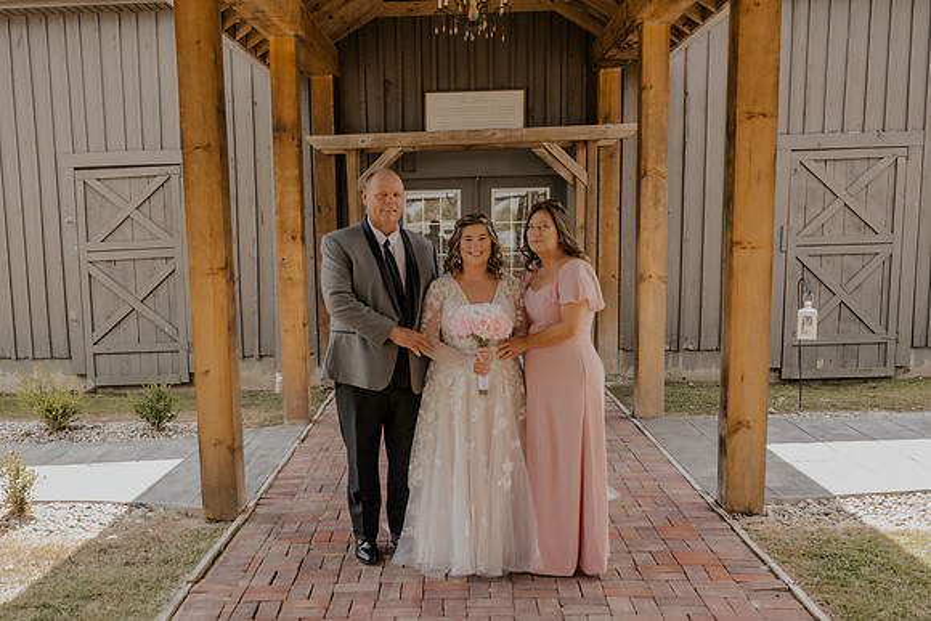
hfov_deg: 49.9
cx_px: 375
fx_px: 993
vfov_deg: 34.6
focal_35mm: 38
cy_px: 377
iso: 250
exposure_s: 1/400
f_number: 3.2
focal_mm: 29.5
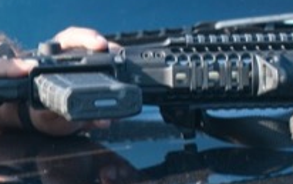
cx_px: -27
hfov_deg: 4.2
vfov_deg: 2.6
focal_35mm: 499
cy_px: 143
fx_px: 3987
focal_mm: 105
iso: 500
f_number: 5
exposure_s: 1/500
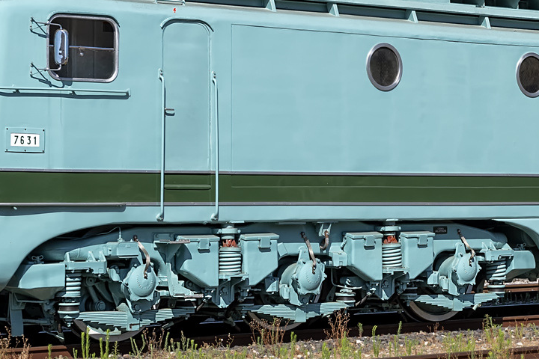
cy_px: 130
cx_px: 387
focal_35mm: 128
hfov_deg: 16.0
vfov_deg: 10.7
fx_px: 1916
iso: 200
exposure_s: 1/1000
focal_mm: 48
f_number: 8
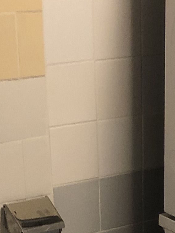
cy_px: 427
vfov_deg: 12.2
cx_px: 248
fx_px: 998
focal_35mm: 148
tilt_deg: -26.3
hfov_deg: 9.8
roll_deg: -4.0
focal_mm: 3.99
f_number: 1.8
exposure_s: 1/15
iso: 50
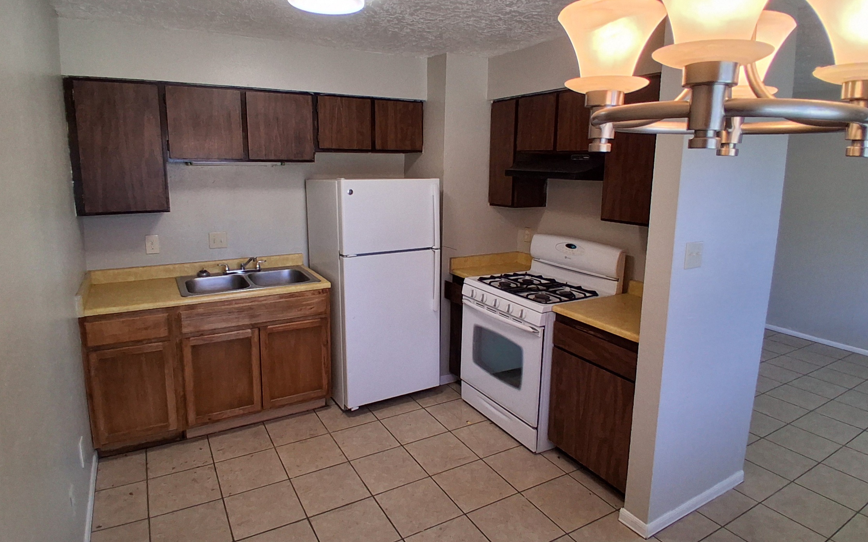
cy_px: 232
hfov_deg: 88.0
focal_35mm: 19
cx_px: 447
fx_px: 449
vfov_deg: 62.0
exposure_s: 1/120
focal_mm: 1.4
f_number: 2.2
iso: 160
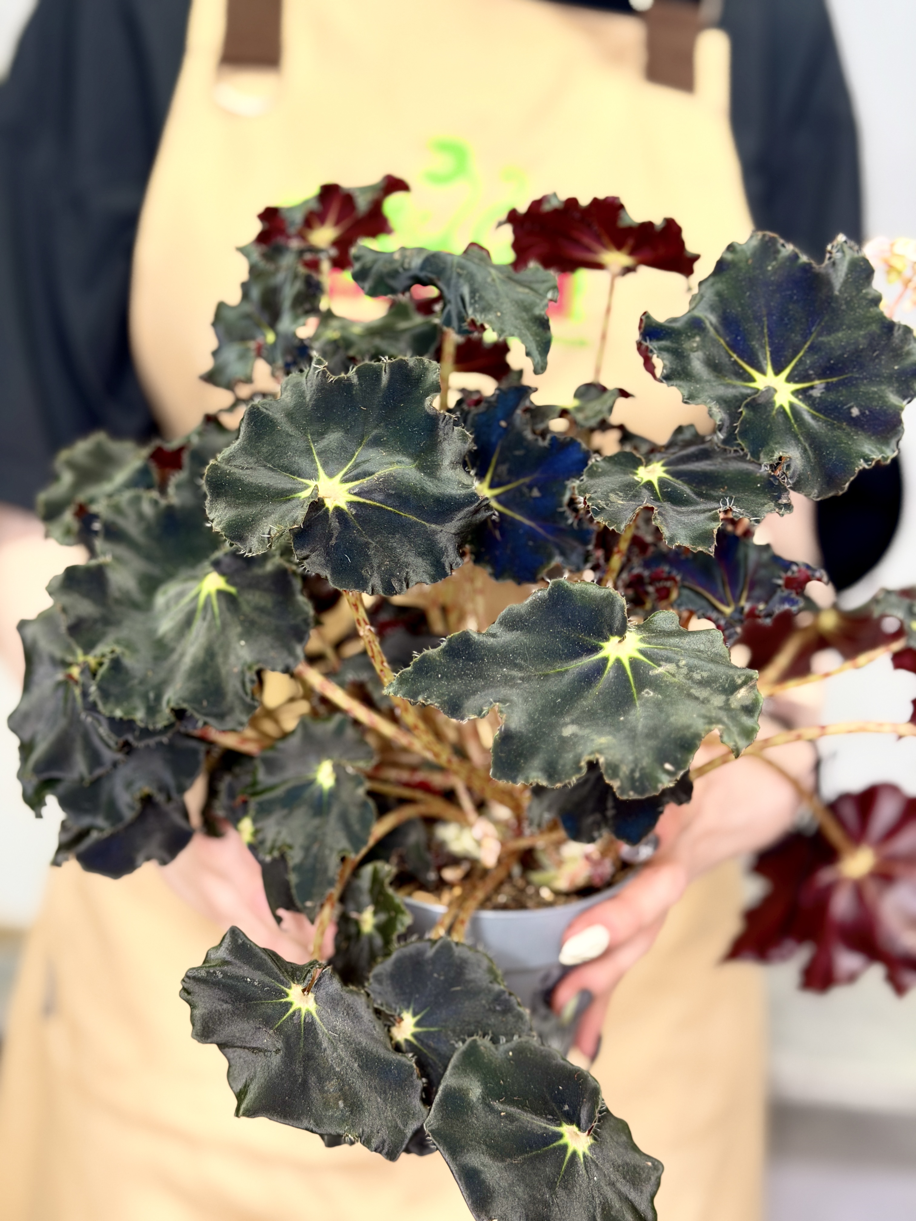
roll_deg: -4.8
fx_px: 1694
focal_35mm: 48
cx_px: 458
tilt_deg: -10.7
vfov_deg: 39.7
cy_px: 610
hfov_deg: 30.3
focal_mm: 6.76
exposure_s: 1/92
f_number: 1.78
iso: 100
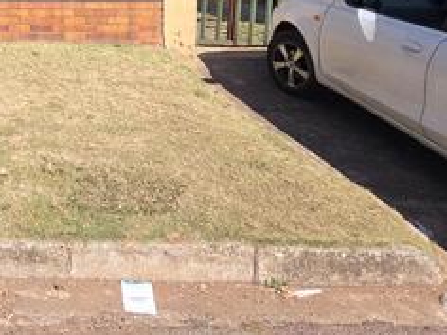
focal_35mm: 44
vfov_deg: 28.0
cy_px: -85
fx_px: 568
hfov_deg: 34.3
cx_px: -91
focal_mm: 2.2
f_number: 1.9
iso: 20
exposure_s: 1/694
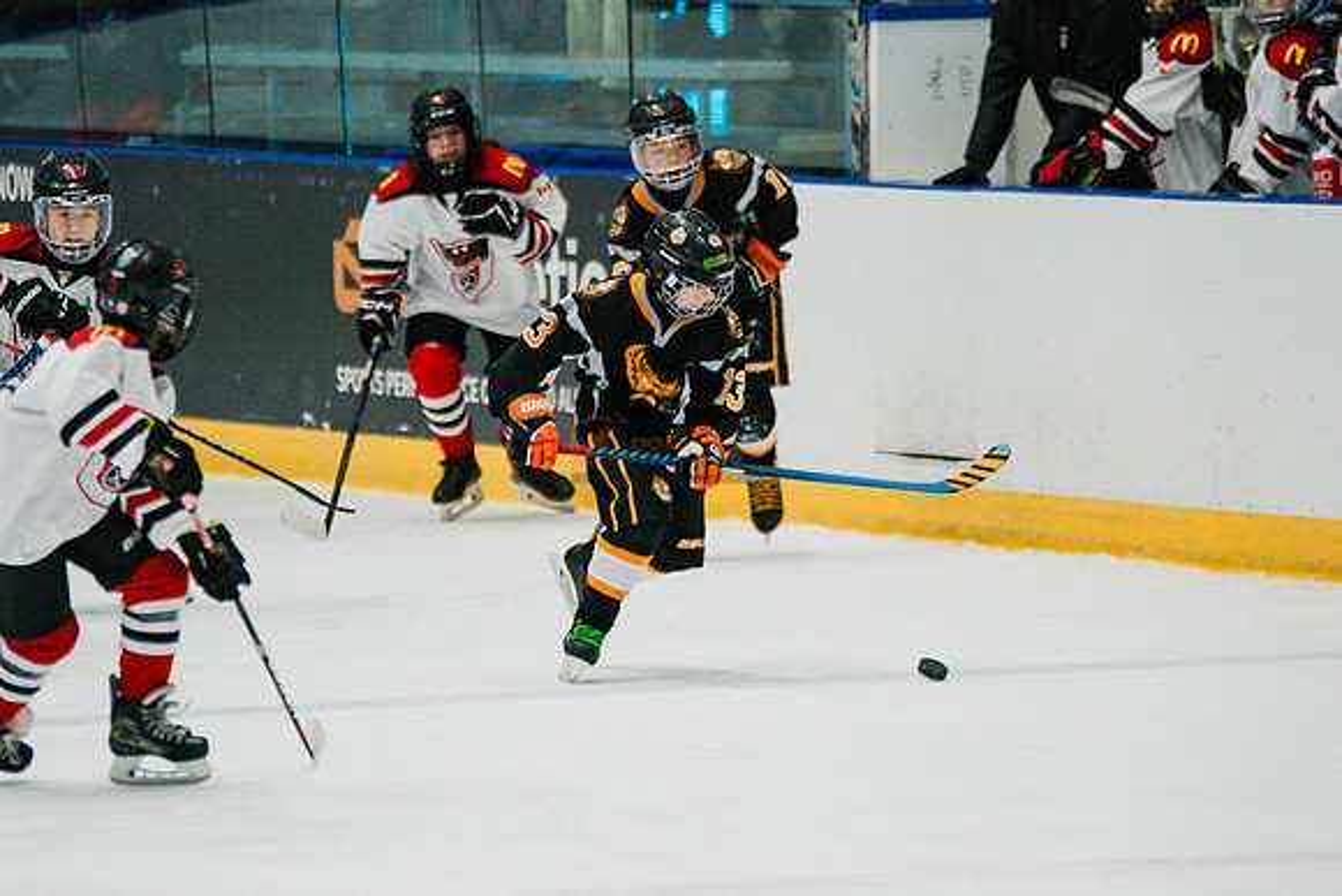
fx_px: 15949
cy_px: 436
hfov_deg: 4.8
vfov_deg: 3.2
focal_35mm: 428
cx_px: 659
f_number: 3.2
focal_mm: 300
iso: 3200
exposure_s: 1/1600
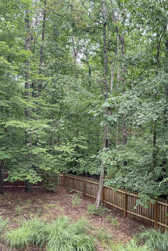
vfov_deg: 55.8
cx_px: 135
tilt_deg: -2.3
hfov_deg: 37.4
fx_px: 238
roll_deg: -0.9
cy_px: 128
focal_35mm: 34
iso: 80
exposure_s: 1/121
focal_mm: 6.76
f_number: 1.78
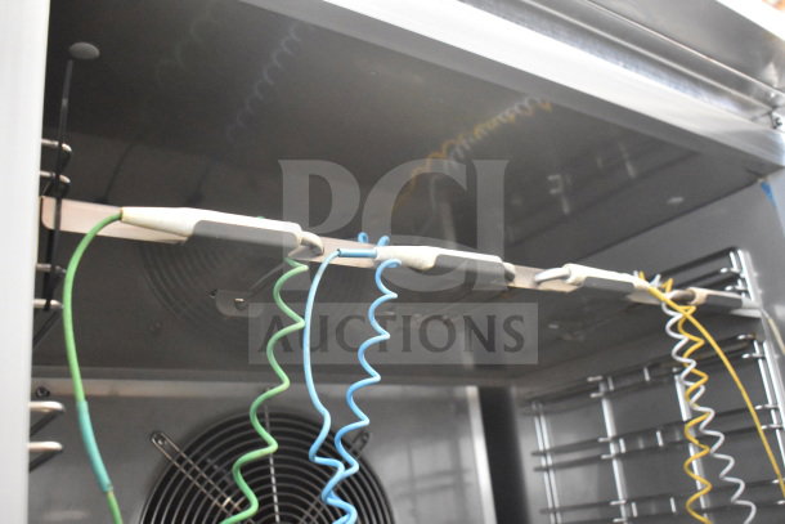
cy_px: 262
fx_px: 785
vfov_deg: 36.9
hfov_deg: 53.1
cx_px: 392
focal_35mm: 36
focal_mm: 24
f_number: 3.8
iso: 7200
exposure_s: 1/40
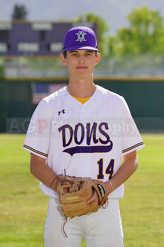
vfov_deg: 8.9
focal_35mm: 232
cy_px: 124
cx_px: 82
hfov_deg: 5.9
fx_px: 1587
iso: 100
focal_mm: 232
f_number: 8
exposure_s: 1/250
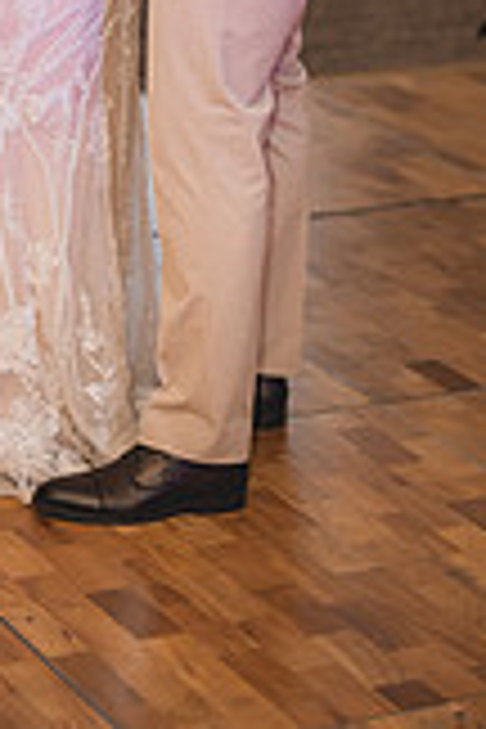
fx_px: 2815
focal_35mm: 139
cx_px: 72
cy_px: -126
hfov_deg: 9.8
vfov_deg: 14.3
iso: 1600
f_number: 1.2
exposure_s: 1/160
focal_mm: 50
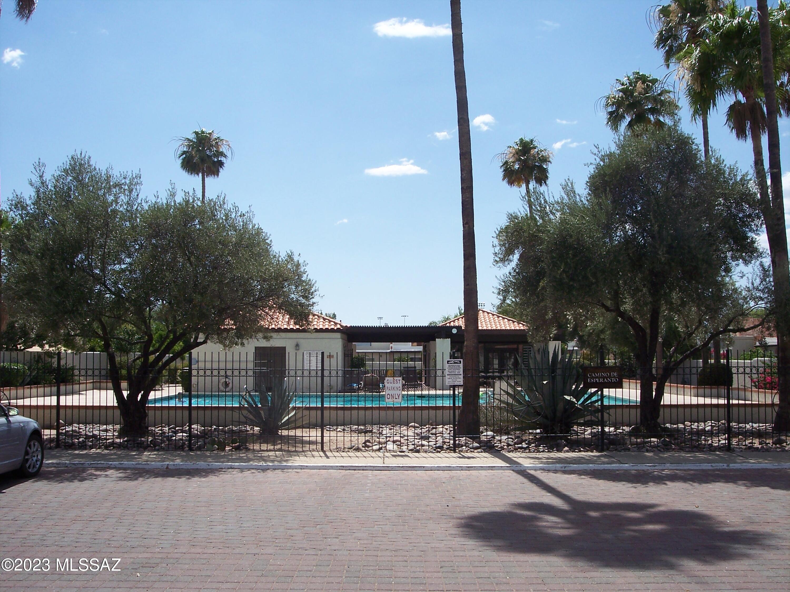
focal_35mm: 39
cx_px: 395
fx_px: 890
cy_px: 296
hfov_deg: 47.9
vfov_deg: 36.8
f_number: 5.6
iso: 100
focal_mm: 8
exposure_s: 1/500
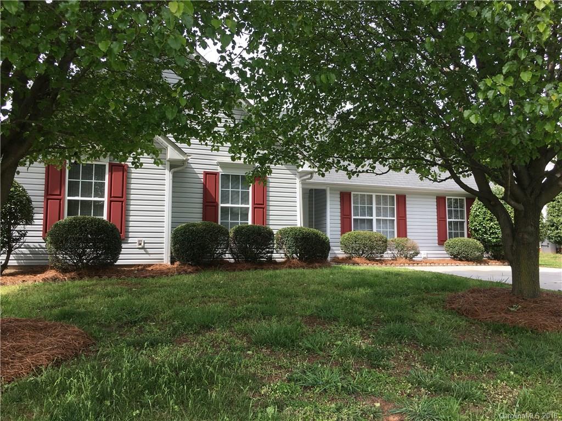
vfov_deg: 48.2
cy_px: 210
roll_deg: +0.3
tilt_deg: +5.0
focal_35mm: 29
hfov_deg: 61.7
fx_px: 471
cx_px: 281
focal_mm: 4.15
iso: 25
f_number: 2.2
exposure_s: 1/413
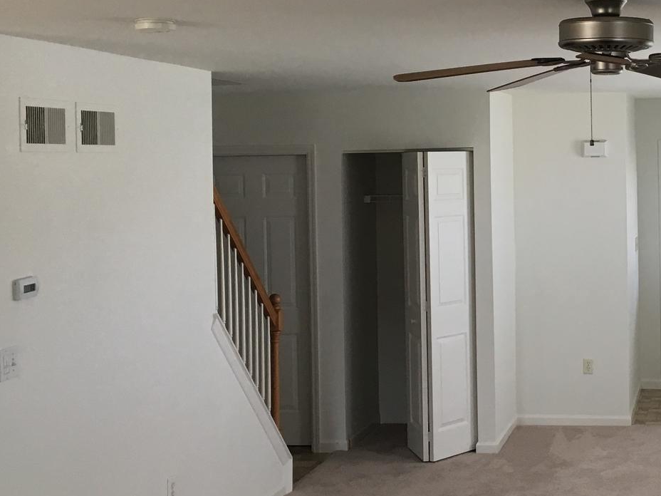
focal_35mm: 64
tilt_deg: -0.8
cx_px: 558
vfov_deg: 22.9
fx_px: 1222
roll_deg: +1.7
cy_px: 176
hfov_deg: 29.4
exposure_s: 1/30
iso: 32
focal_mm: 4.15
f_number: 2.2
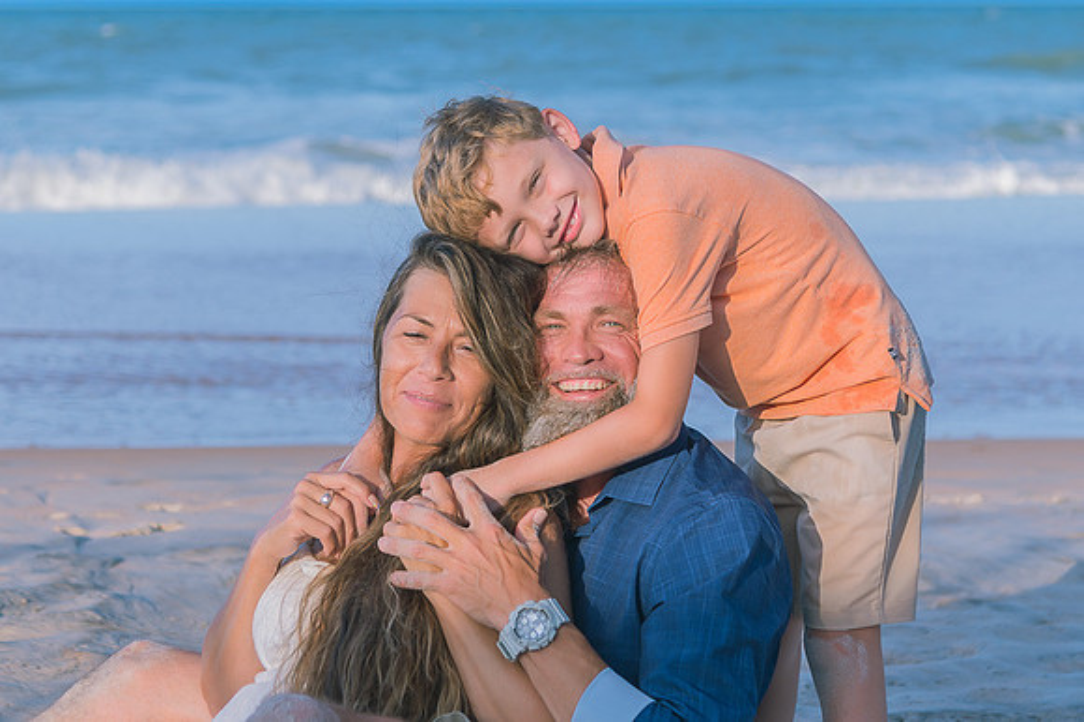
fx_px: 2985
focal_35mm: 99
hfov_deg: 20.6
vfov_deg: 13.8
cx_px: 517
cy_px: 271
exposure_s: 1/200
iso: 100
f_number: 4
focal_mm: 66
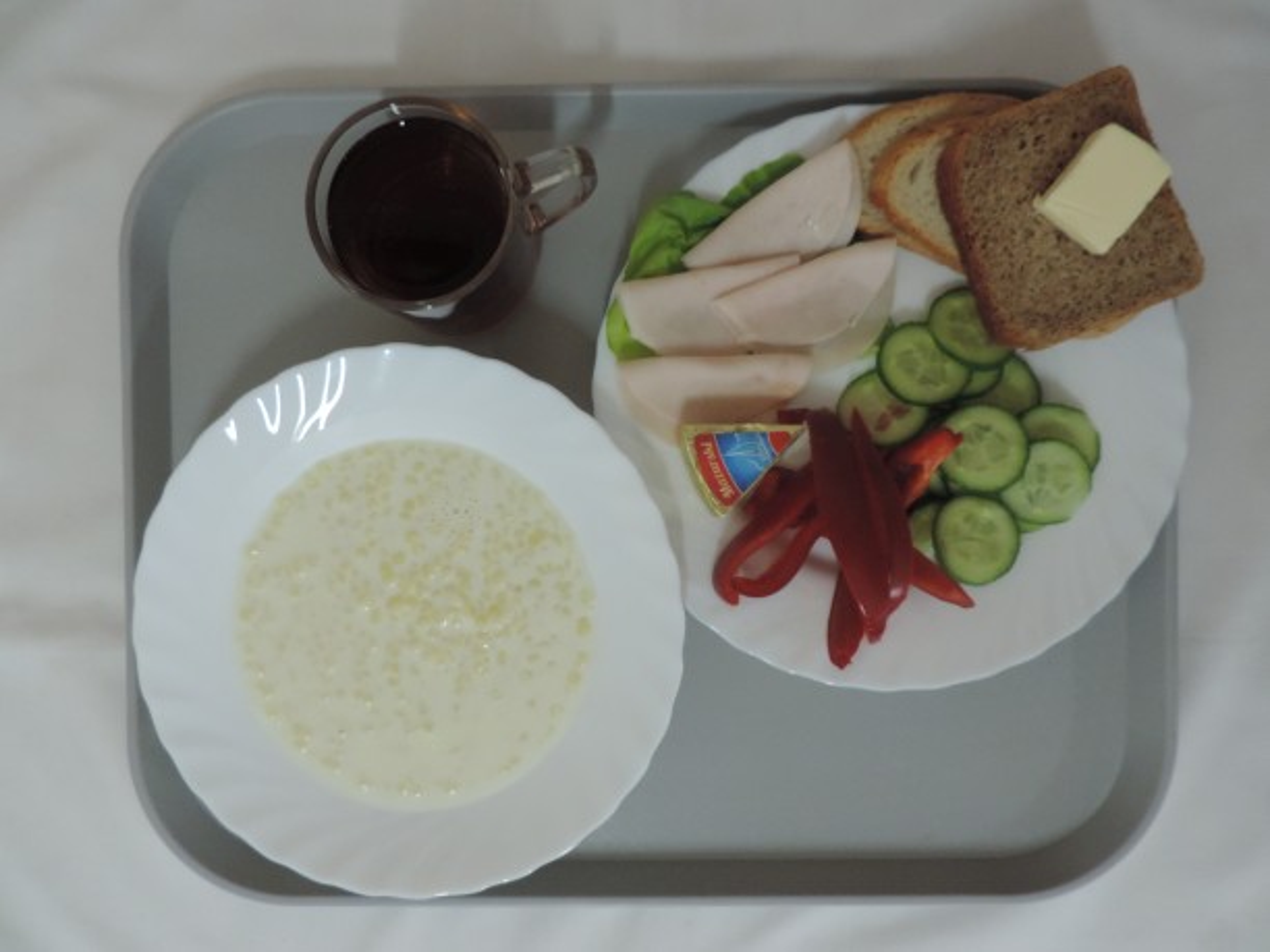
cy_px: 476
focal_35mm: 24
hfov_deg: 71.6
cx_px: 635
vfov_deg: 56.8
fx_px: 881
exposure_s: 1/30
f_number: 3
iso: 400
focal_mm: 4.3
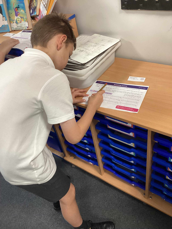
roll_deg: +15.1
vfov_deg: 58.4
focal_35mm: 31
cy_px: 114
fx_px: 205
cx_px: 86
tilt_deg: -41.3
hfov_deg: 45.4
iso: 200
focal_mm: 3.3
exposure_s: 1/60
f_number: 2.4
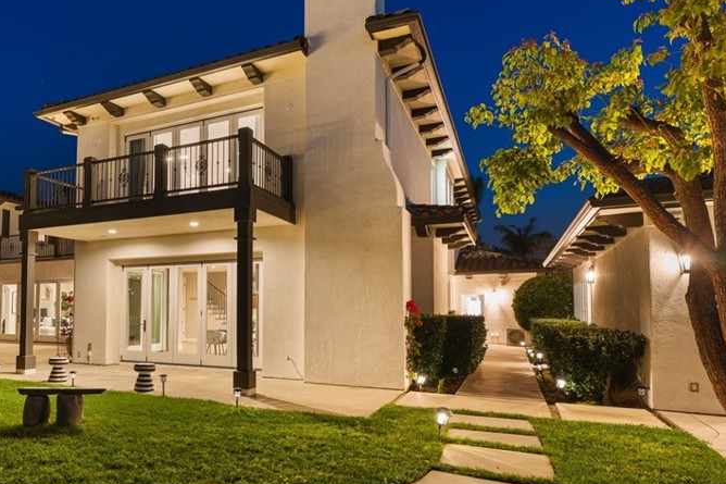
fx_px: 482
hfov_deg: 70.3
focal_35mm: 24
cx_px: 206
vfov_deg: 53.2
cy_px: 222
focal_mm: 15.6
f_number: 5.6
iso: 400
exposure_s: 5
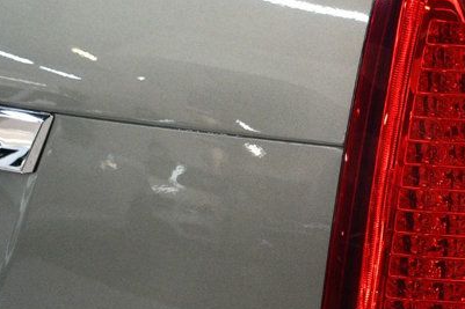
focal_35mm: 92
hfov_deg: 21.4
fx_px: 1188
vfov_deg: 14.8
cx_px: 456
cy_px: 190
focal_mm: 24
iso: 2500
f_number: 3.8
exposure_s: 1/125
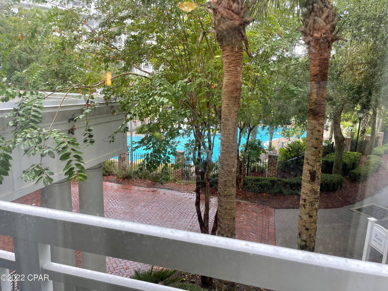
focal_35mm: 26
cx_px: 194
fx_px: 291
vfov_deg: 53.1
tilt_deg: -12.6
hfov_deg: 67.3
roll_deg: -2.5
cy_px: 146
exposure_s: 1/121
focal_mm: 5.1
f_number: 1.6
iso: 40
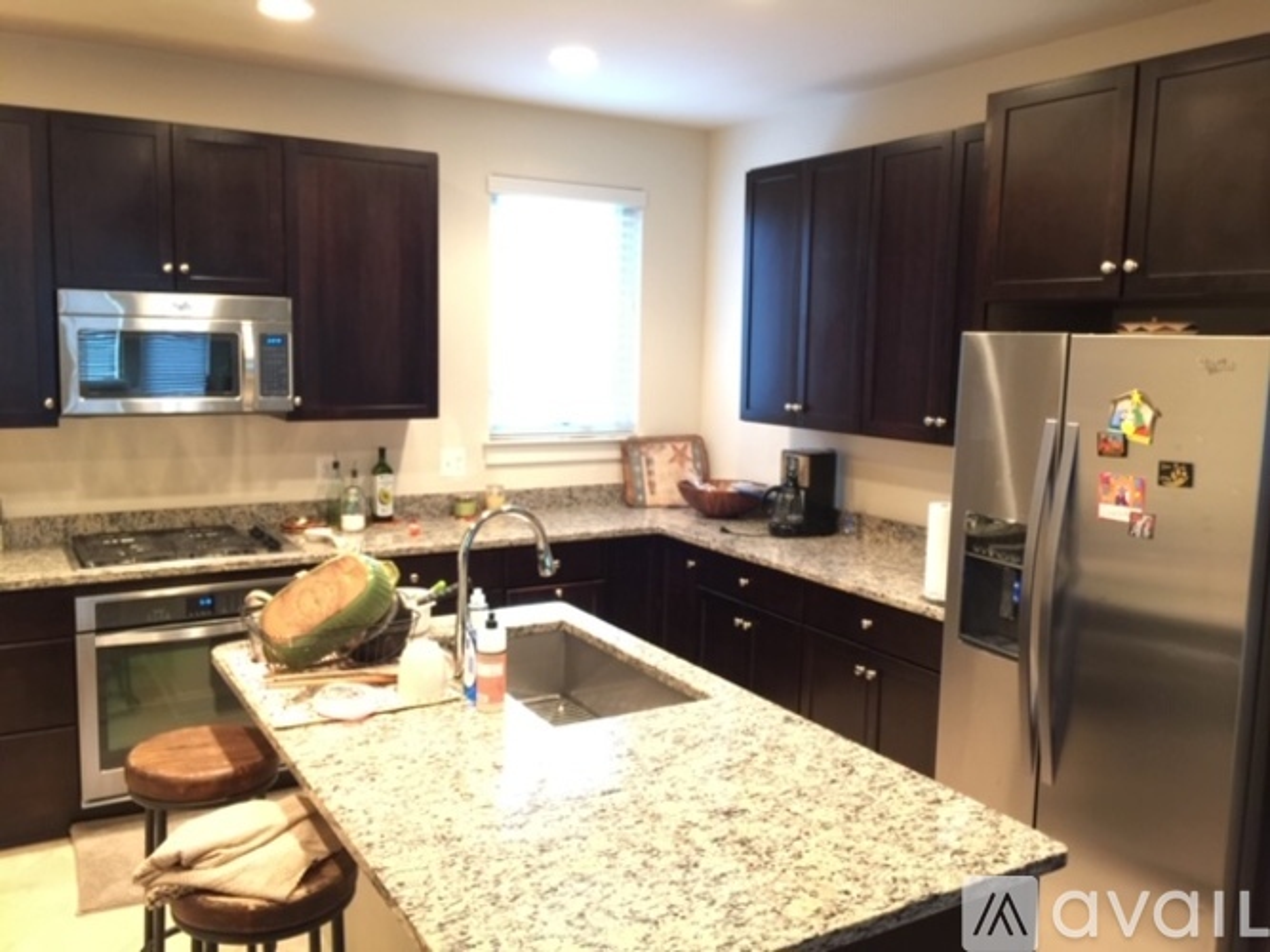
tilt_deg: -5.6
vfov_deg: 48.2
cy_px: 476
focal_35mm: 29
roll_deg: -1.4
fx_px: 1064
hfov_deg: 61.7
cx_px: 635
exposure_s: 1/4
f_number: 2.2
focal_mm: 4.15
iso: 80
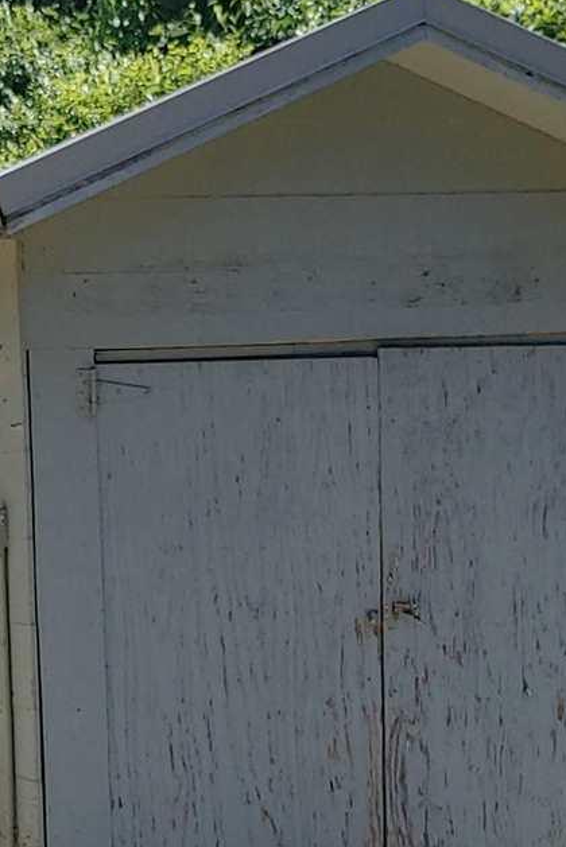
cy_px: 805
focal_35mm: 99
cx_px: 32
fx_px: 2332
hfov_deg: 13.7
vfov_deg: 20.1
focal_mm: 4.36
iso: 50
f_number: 1.8
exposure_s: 1/1471
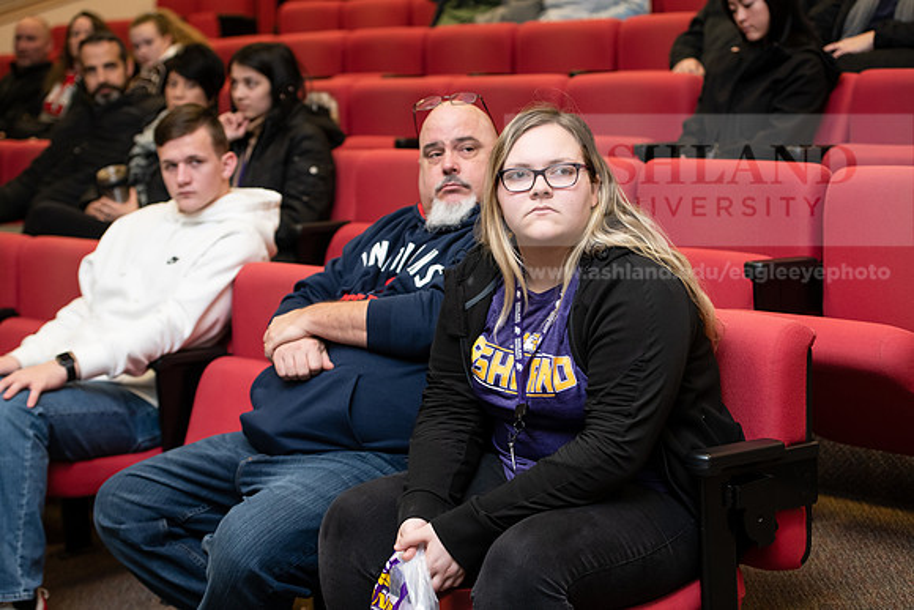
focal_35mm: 70
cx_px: 457
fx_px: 1778
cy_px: 305
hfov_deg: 28.8
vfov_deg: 19.5
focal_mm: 70
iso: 1000
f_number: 3.5
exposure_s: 1/200
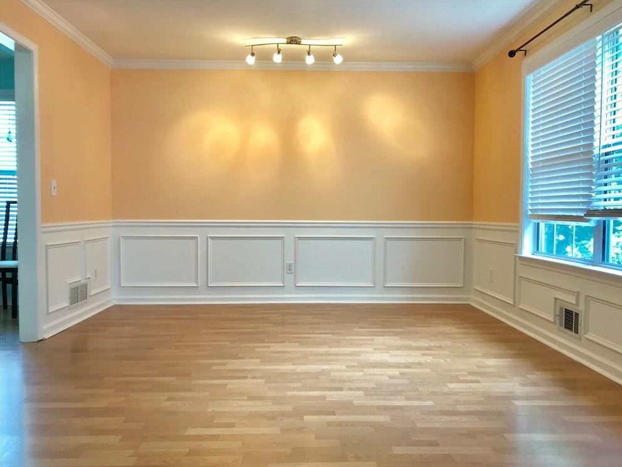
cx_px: 321
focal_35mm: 29
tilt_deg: -2.5
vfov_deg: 48.2
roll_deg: +0.1
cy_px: 240
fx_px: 521
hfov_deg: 61.6
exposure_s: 1/40
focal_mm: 3.99
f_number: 1.8
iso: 25
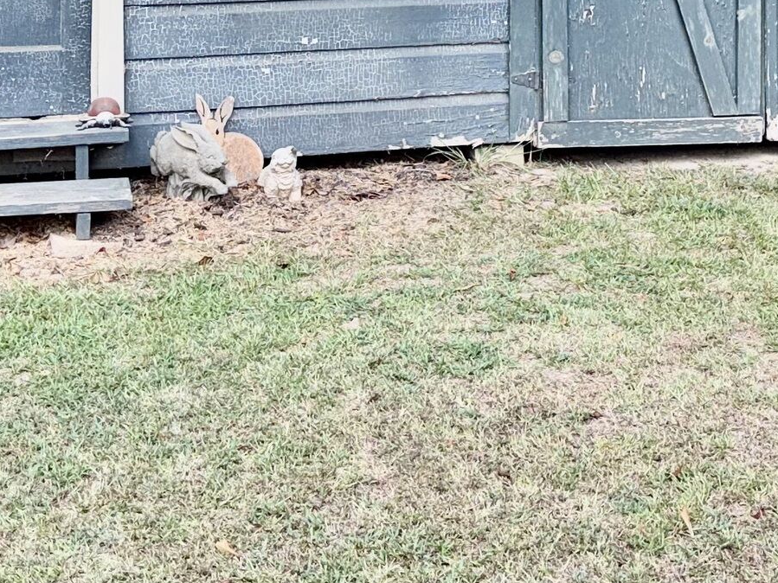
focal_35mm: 82
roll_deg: -1.0
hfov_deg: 23.7
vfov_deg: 16.9
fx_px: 1843
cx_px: 552
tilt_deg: -1.6
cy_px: -174
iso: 50
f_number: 1.78
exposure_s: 1/854
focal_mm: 6.76
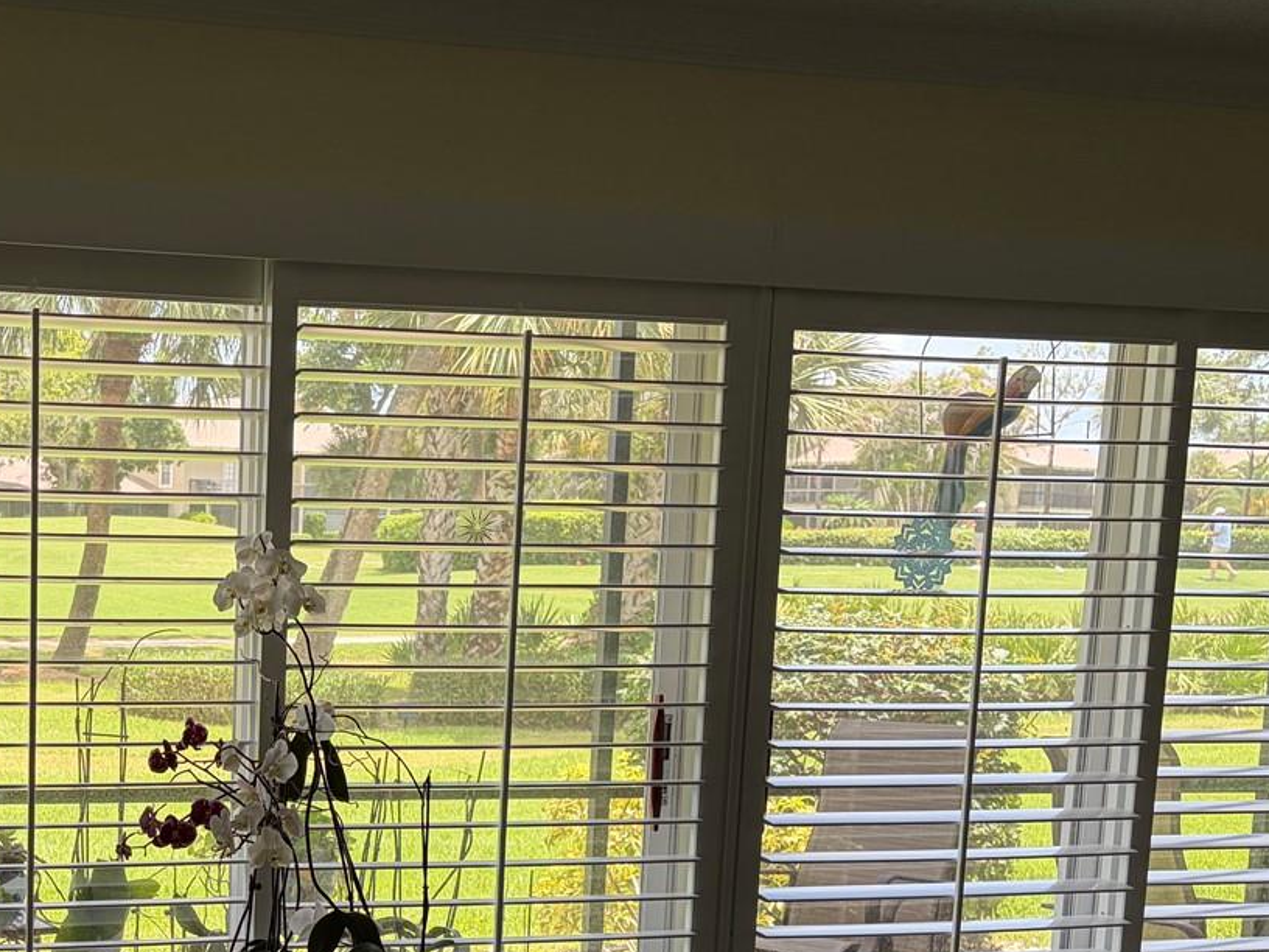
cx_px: 156
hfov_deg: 35.5
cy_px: 775
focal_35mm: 51
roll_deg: -0.5
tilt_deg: -7.5
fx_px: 1870
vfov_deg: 27.9
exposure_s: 1/367
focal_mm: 5.96
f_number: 1.6
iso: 50
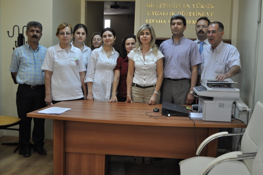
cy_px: 88
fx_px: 317
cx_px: 132
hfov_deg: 45.0
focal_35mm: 44
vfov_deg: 30.8
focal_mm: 29
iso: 720
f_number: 4.5
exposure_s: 1/60
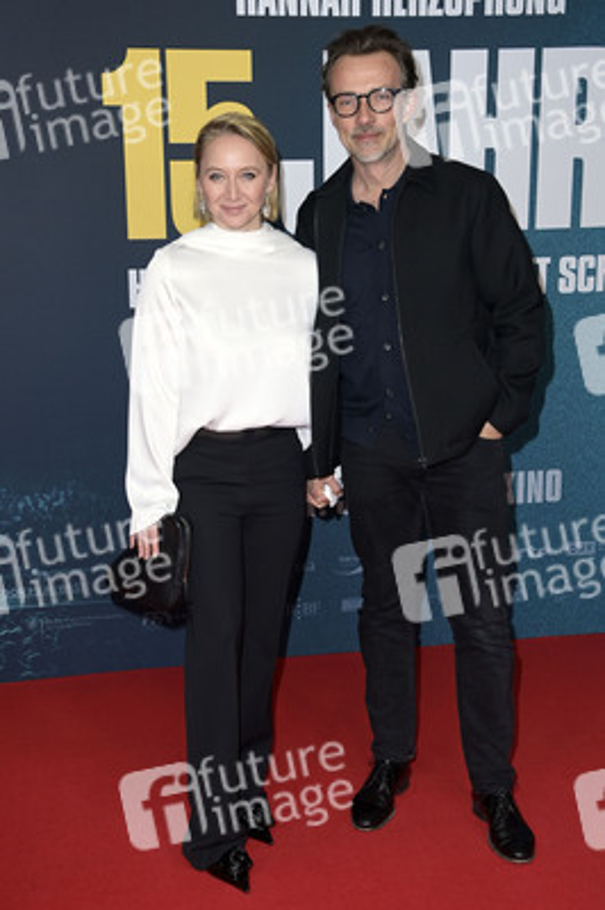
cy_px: 455
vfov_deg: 39.6
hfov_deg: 26.9
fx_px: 1263
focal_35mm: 50
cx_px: 302
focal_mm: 50
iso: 640
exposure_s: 1/250
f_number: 5.6
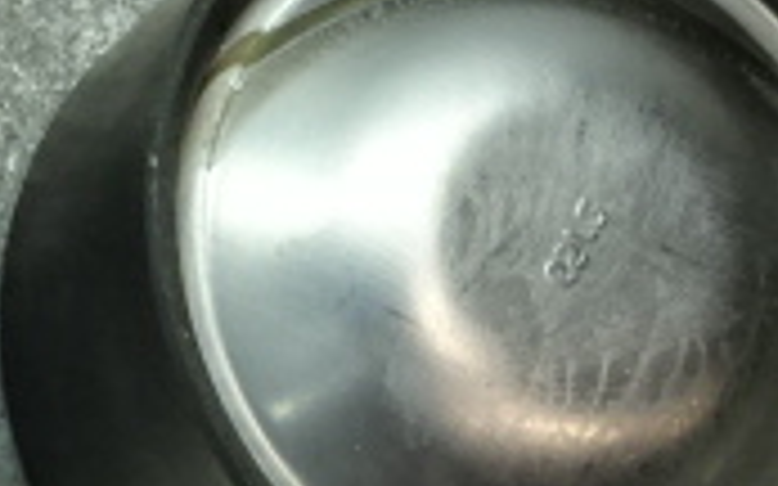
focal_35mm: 212
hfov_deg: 9.7
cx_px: -301
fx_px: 4494
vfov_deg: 6.2
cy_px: 202
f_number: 4.5
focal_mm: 9.18
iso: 250
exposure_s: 1/60
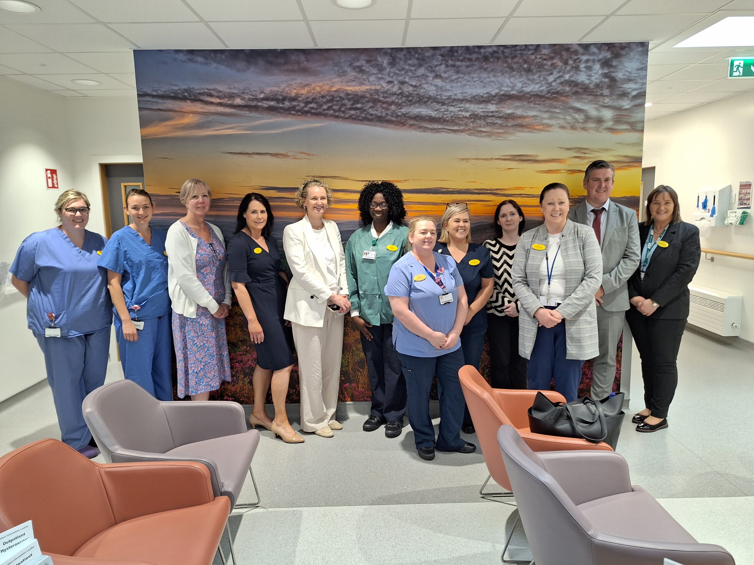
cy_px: 282
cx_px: 377
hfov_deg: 73.9
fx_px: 501
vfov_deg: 58.9
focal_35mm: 23
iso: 64
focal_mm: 5.54
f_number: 1.8
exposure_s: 1/50
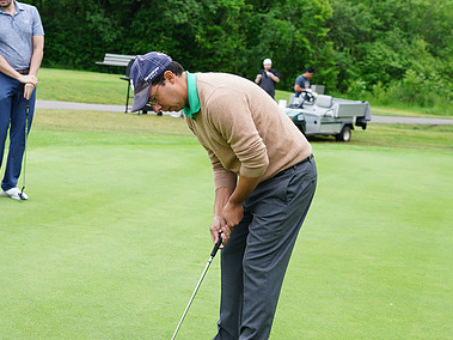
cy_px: 224
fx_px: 1308
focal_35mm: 100
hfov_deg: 19.6
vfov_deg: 14.8
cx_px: 207
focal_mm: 68
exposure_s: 1/100
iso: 125
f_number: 6.3
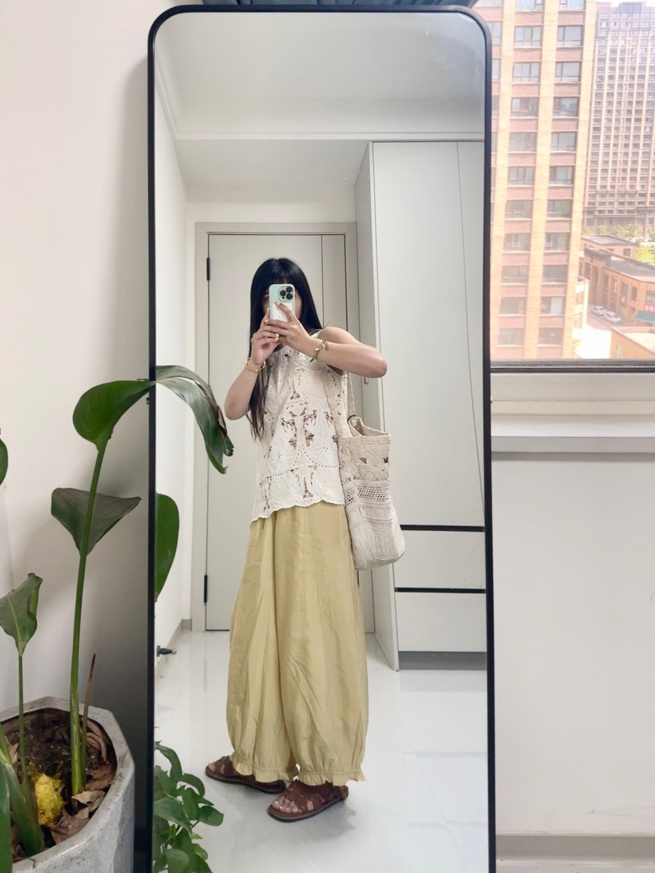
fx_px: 605
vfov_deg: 71.6
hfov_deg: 56.8
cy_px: 436
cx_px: 328
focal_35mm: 24
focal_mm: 6.86
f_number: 1.78
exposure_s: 1/121
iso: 160
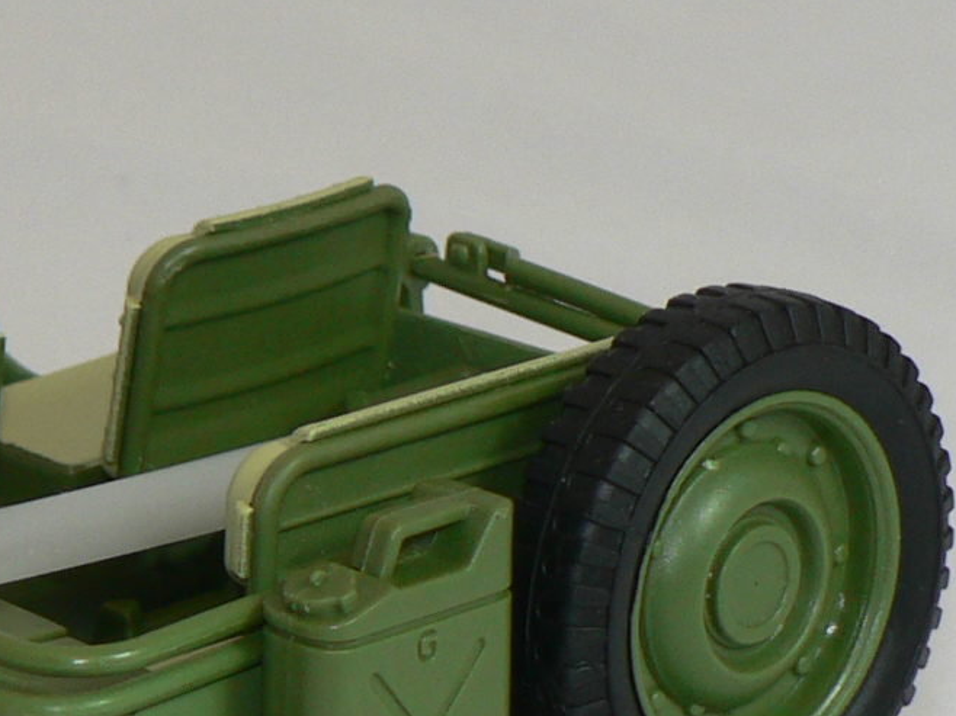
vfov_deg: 6.0
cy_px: 508
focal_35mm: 249
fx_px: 6874
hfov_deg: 7.9
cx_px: -16
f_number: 3.2
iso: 80
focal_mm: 10.7
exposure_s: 1/60
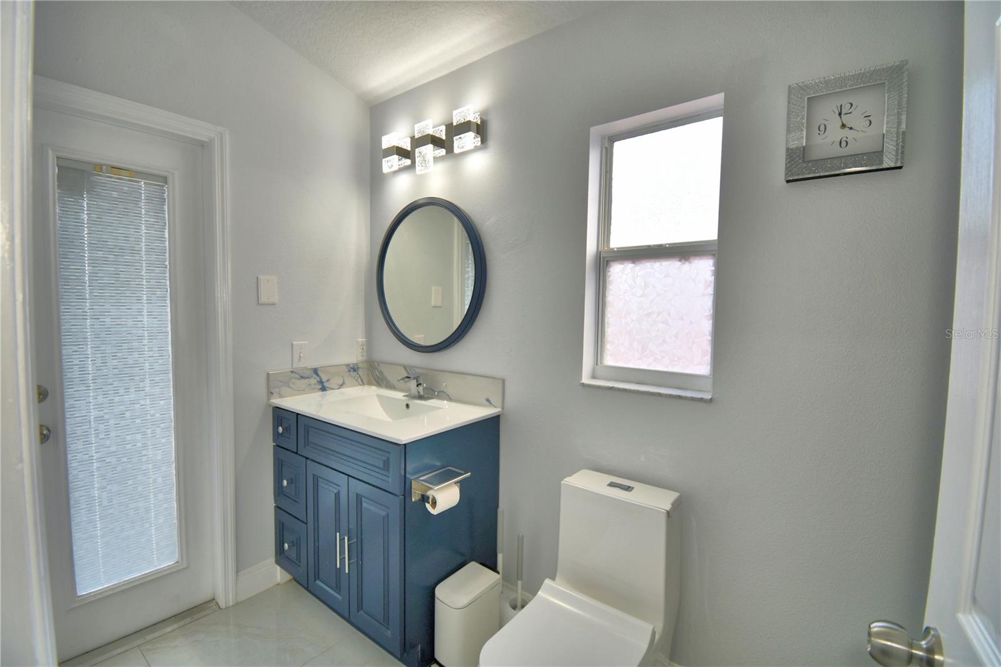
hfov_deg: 100.4
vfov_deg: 77.3
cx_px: 500
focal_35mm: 15
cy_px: 334
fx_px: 417
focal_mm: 10
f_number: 4.5
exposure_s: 1/60
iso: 110
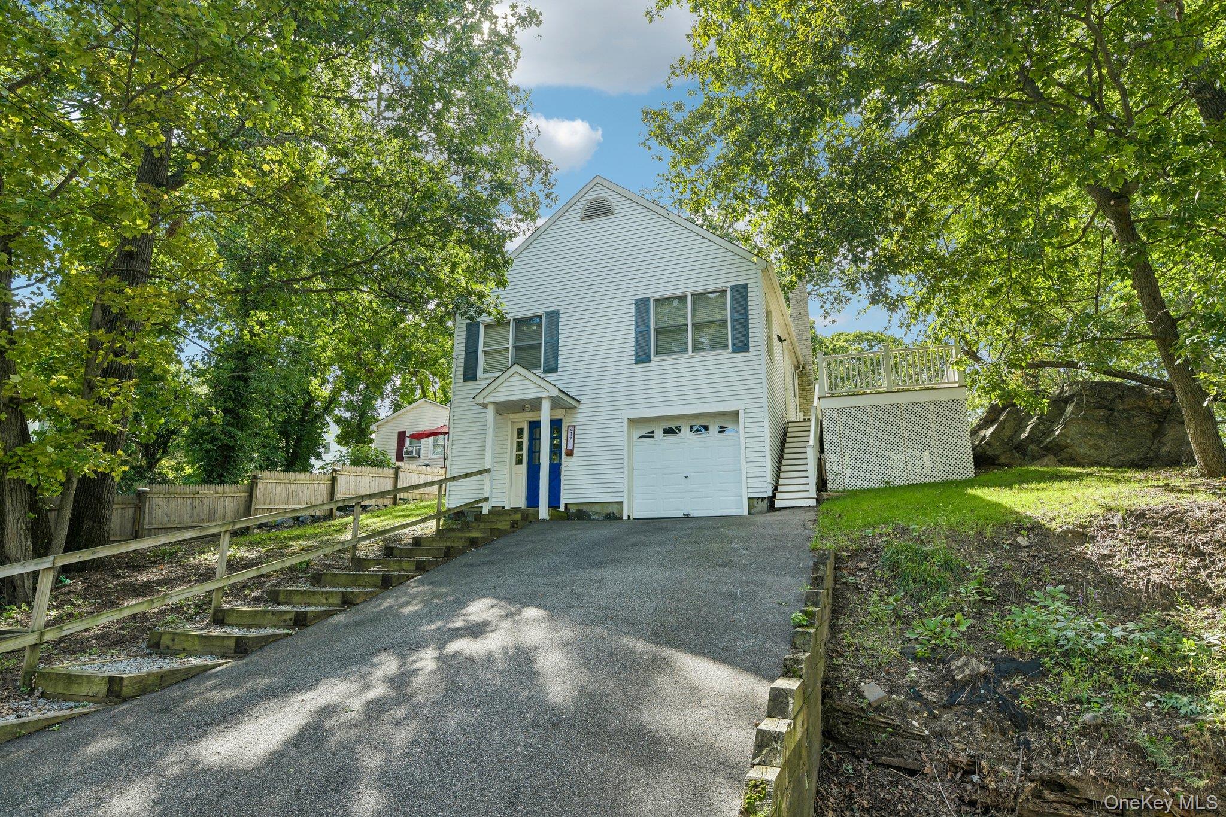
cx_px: 613
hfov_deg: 86.9
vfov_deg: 64.5
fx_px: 647
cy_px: 408
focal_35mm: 19
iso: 400
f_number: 8
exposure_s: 1/250
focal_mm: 19
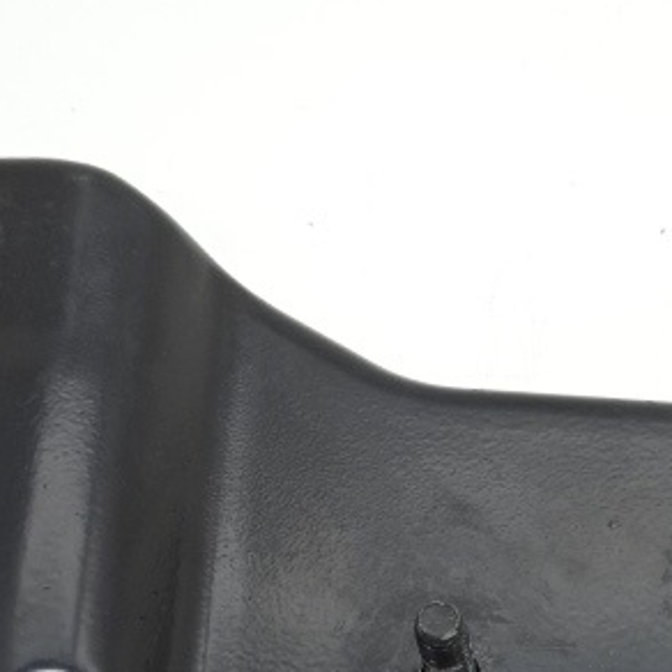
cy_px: 539
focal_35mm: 89
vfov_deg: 19.3
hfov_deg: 19.5
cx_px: 440
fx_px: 1955
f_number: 4.5
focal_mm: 7.87
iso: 200
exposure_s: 1/50
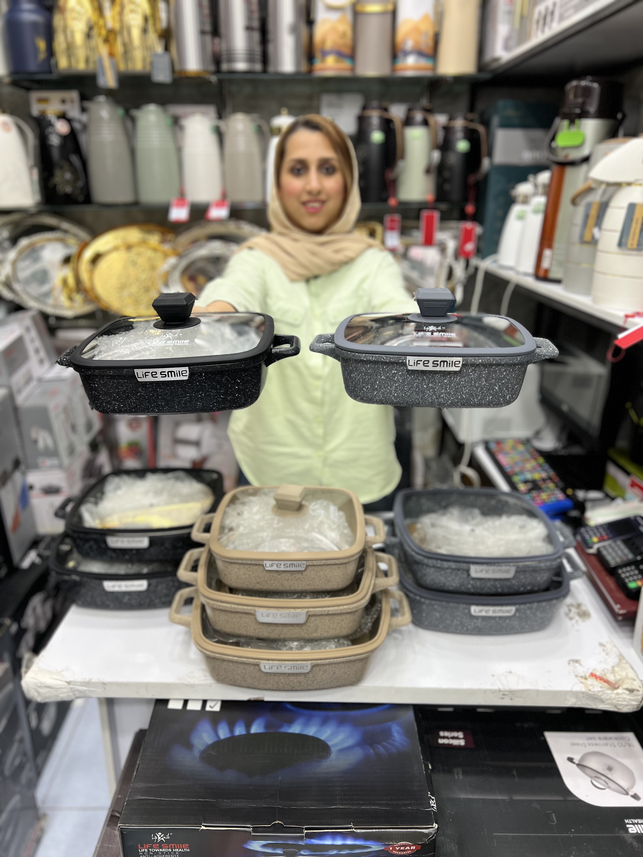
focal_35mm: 26
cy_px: 428
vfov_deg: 67.3
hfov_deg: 53.1
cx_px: 322
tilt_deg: -21.0
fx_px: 644
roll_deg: -1.0
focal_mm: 5.7
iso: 80
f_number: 1.5
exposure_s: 1/100
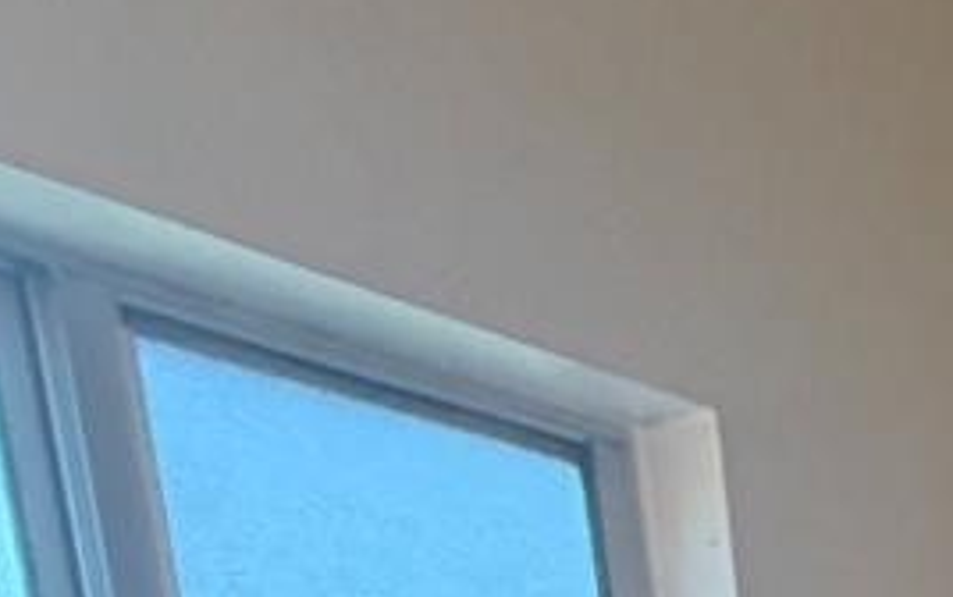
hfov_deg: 15.7
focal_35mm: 83
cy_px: 1693
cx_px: 2169
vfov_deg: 11.2
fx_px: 2158
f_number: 2.2
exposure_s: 1/120
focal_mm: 2.22
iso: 320
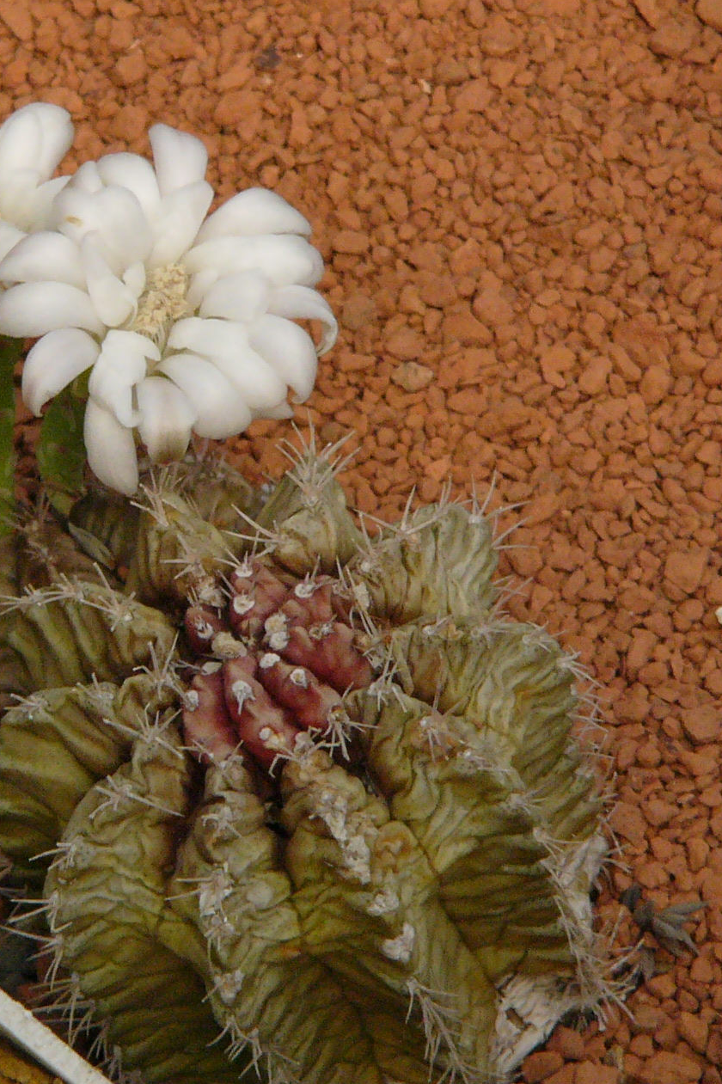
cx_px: 173
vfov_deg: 5.4
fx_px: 11557
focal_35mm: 384
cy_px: 535
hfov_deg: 3.6
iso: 200
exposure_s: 1/800
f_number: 4.6
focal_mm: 33.6
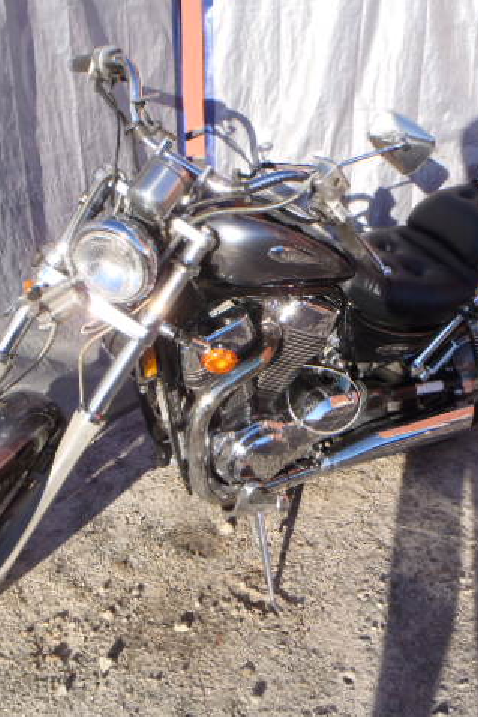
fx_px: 776
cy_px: 358
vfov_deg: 49.5
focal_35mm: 39
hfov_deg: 34.2
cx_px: 235
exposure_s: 1/250
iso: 80
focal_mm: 5
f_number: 4.5
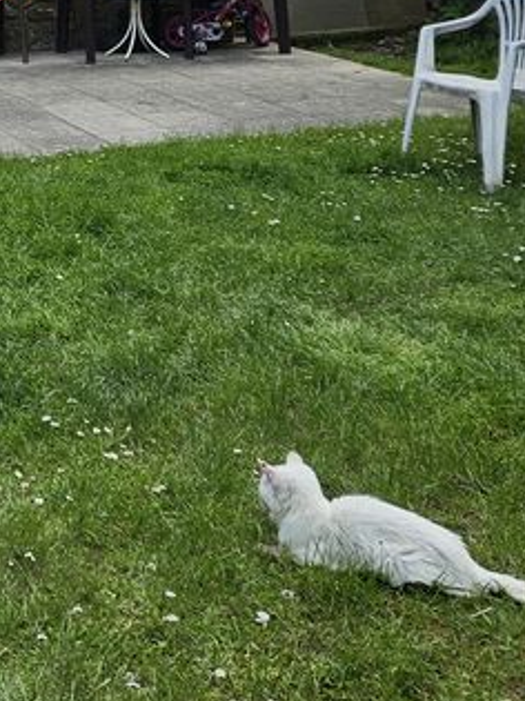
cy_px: -122
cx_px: -202
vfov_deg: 24.4
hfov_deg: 18.4
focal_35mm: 73
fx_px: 1477
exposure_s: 1/769
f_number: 1.8
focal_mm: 5.4
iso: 25
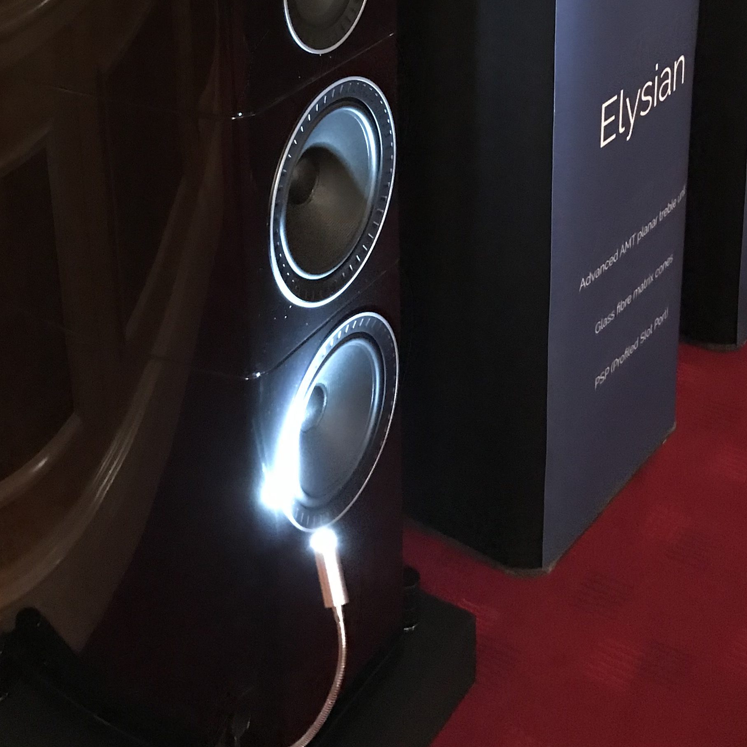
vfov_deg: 29.4
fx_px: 1343
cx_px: 313
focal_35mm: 55
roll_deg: +2.4
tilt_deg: -18.6
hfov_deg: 31.0
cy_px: 32
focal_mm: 3.99
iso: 200
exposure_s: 1/4
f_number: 1.8
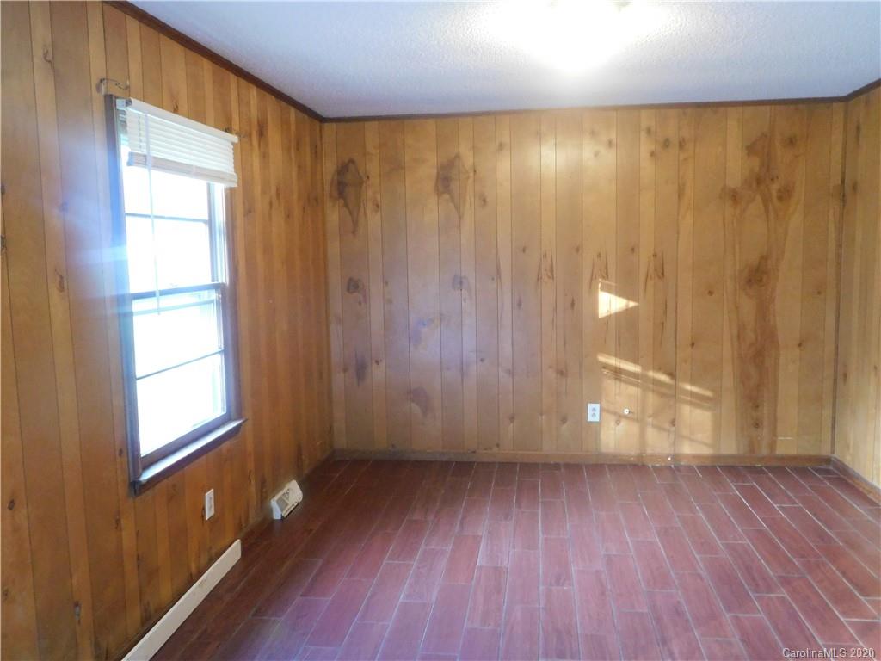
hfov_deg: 60.0
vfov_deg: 46.8
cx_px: 440
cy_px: 330
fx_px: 764
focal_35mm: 30
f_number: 3.2
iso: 640
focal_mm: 5.3
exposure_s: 1/8
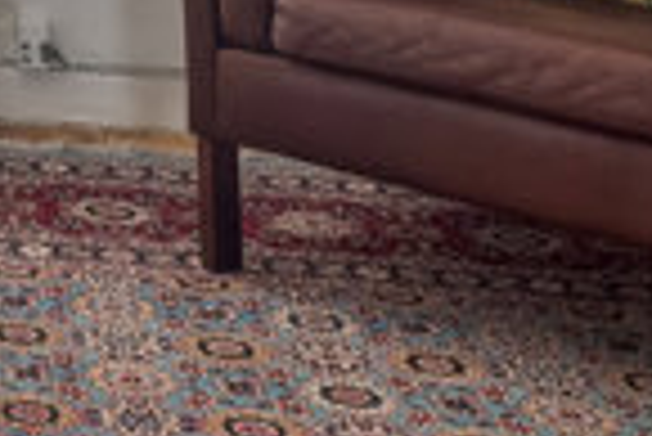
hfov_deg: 13.7
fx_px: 2393
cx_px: -549
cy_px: -551
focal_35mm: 132
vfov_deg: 9.5
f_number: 8
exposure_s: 1/15
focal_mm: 16
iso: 200
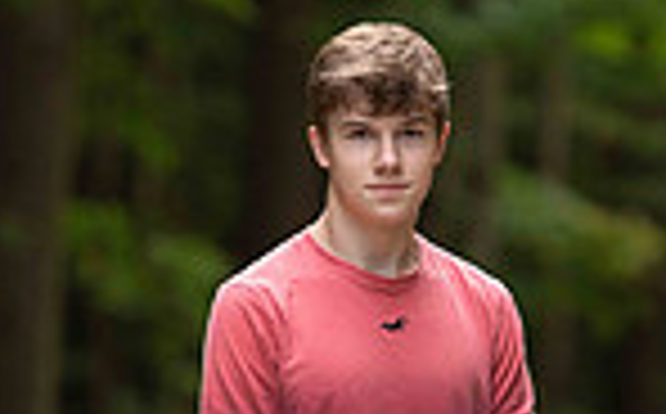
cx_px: 468
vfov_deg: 2.3
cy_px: 580
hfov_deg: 3.8
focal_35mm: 559
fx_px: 10131
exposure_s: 1/320
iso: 500
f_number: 2.8
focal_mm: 180
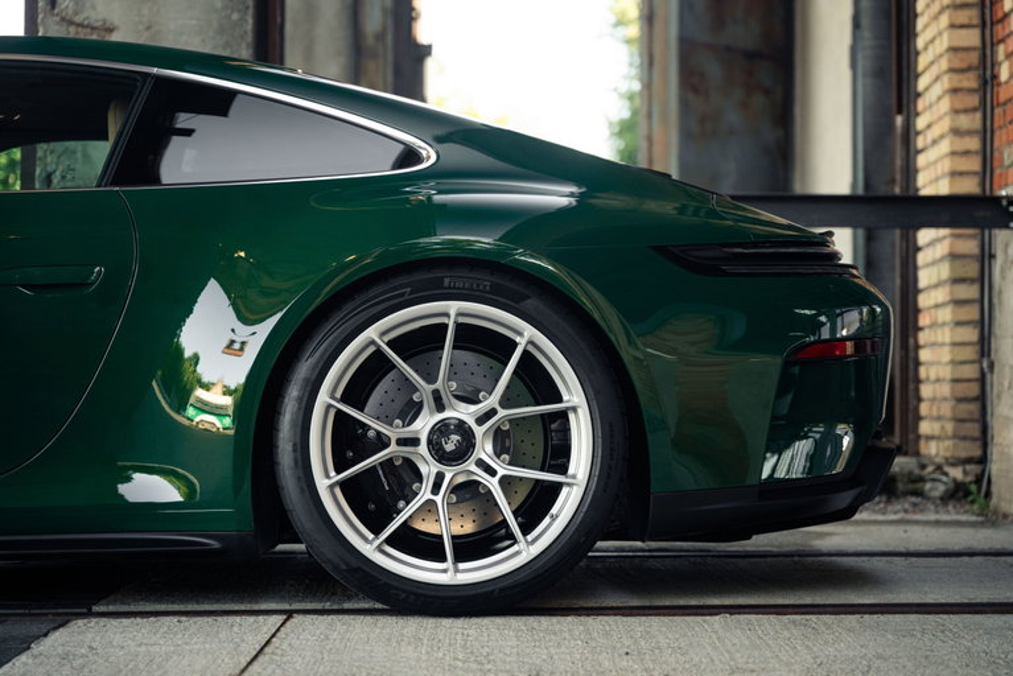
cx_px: 506
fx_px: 2007
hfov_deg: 28.3
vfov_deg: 19.1
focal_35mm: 71
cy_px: 338
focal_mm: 70
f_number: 2.8
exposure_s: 1/250
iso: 640
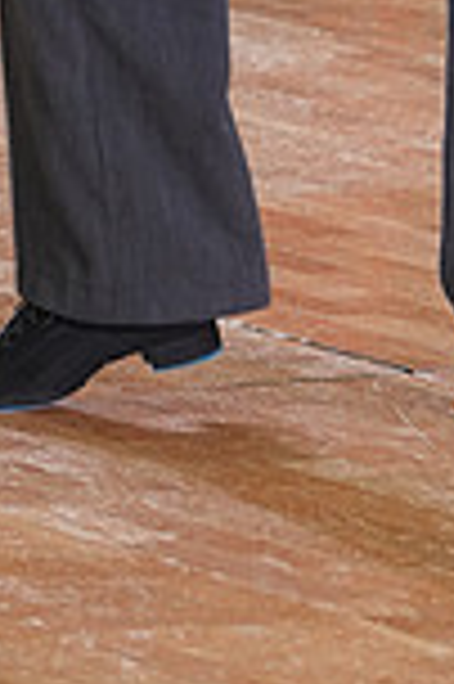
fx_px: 11659
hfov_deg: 2.2
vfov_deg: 3.3
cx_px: -231
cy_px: -576
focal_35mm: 615
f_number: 5
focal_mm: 161
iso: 2500
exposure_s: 1/200
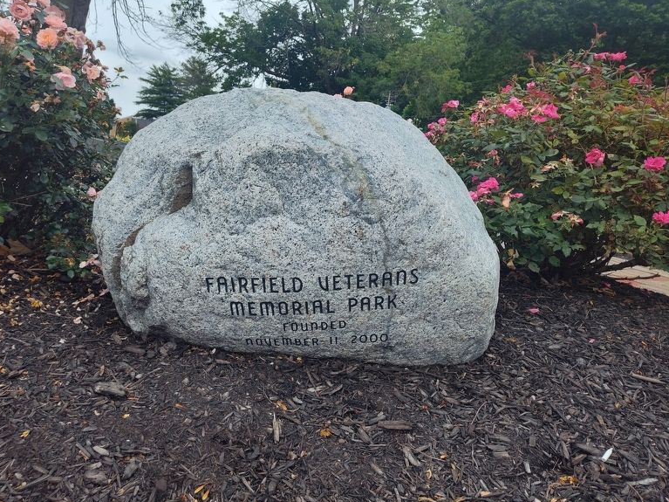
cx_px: 321
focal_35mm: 24
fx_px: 464
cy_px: 244
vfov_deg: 56.8
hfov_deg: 71.6
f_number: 1.8
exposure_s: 1/1226
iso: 100
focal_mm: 5.56
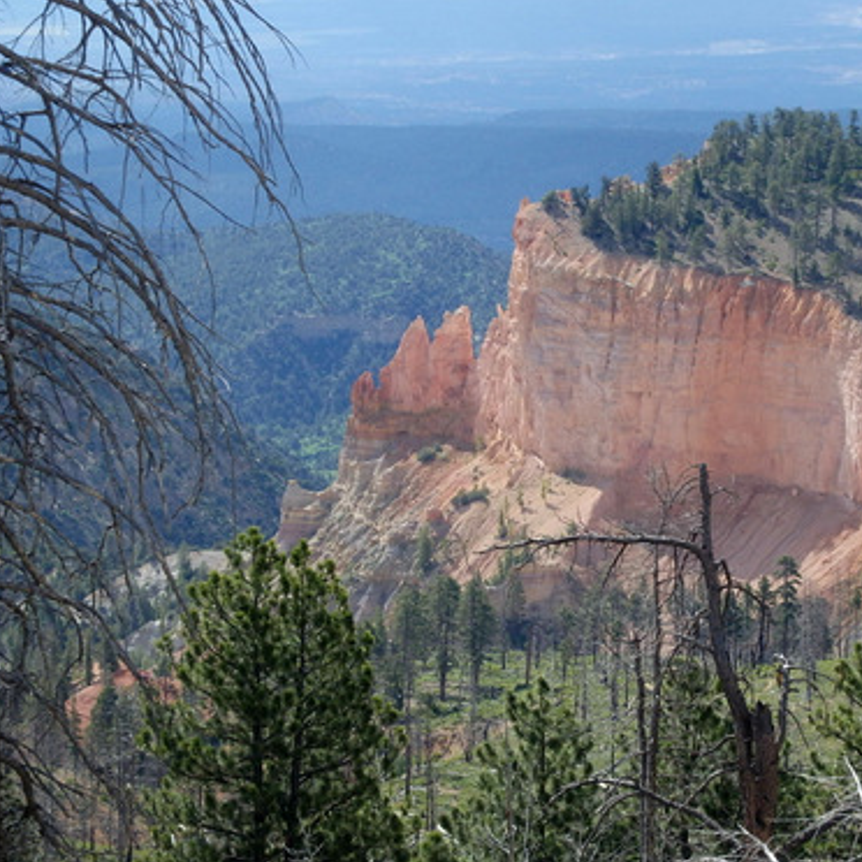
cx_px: 510
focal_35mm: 132
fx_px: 3719
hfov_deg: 13.2
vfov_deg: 13.2
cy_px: 430
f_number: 5.2
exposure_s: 1/320
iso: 125
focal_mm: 19.9
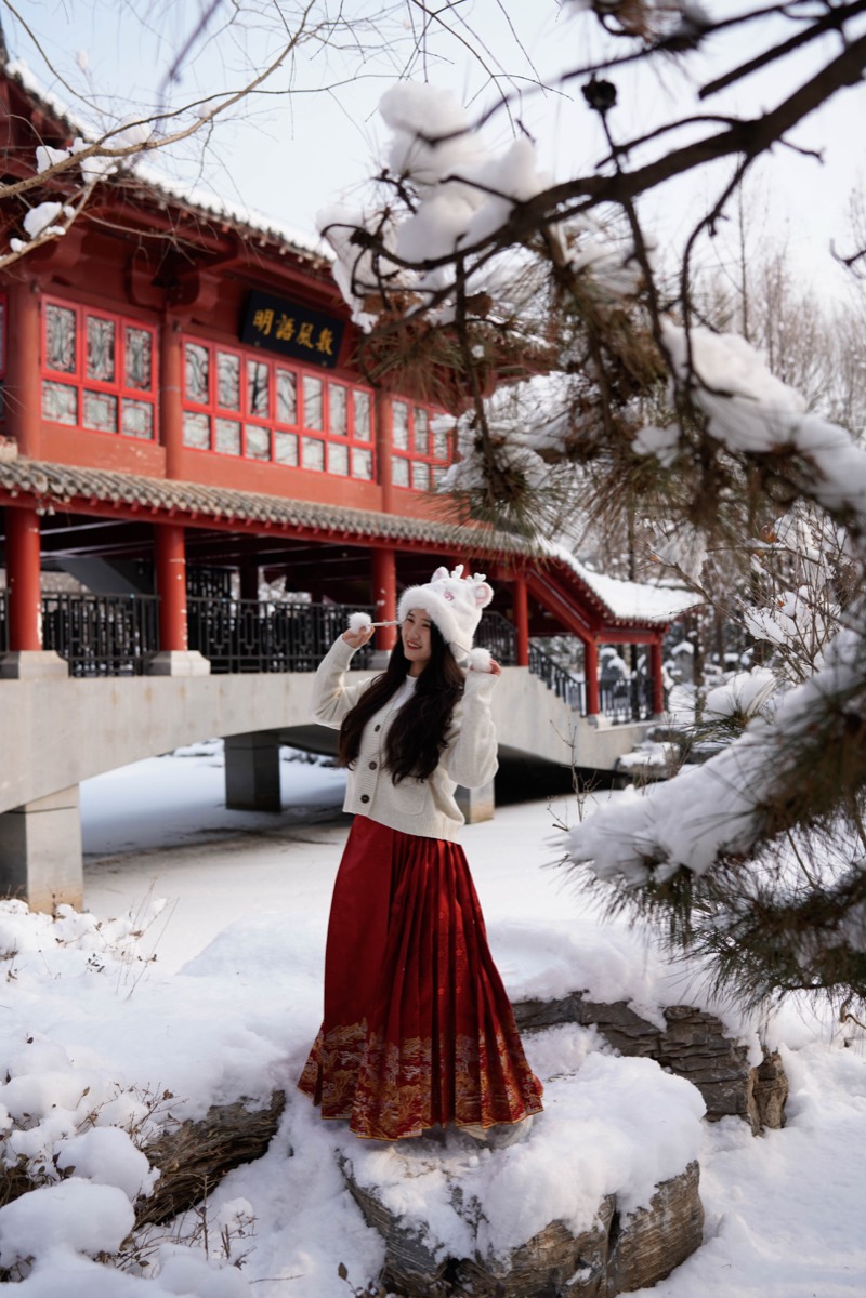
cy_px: 649
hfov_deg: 37.9
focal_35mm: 35
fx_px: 1263
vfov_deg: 54.4
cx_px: 433
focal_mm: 35
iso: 100
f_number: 2.8
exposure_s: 1/800
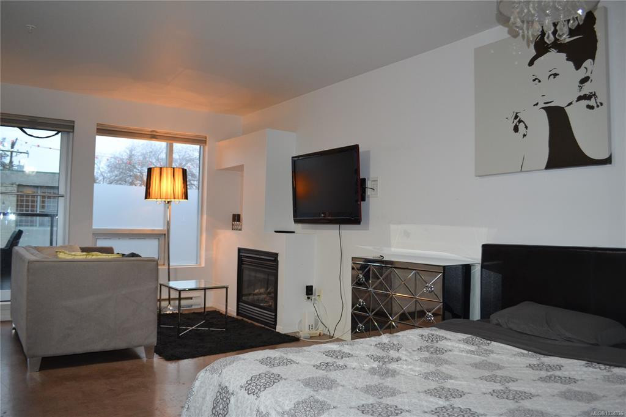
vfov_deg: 47.9
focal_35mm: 27
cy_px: 208
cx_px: 313
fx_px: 469
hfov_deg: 67.4
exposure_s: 1/60
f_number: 3.5
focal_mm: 18
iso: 800
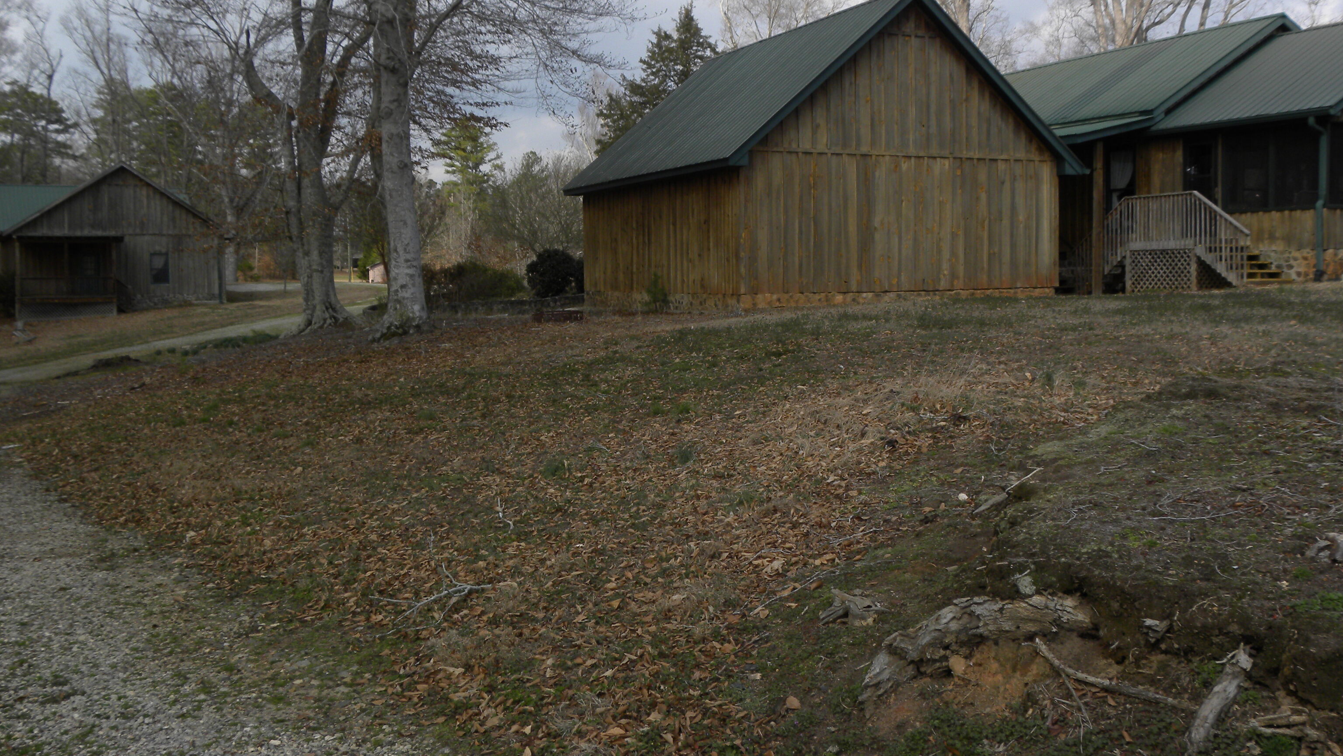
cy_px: 304
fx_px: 1282
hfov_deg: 55.3
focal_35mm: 36
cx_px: 672
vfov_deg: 32.7
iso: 64
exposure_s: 1/302
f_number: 5
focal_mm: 5.9
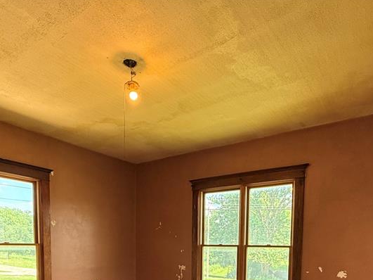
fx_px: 291
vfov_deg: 45.1
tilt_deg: -3.7
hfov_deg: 65.3
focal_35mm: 27
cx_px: 191
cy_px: 267
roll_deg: -0.8
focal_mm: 2.22
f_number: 2.2
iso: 125
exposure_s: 1/99
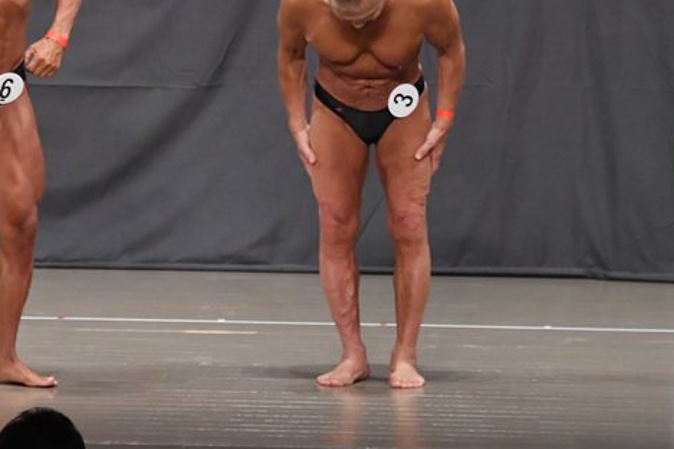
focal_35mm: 304
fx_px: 5689
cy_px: 117
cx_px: 141
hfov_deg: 6.8
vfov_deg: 4.5
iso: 6400
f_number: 5.6
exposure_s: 1/400
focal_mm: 122
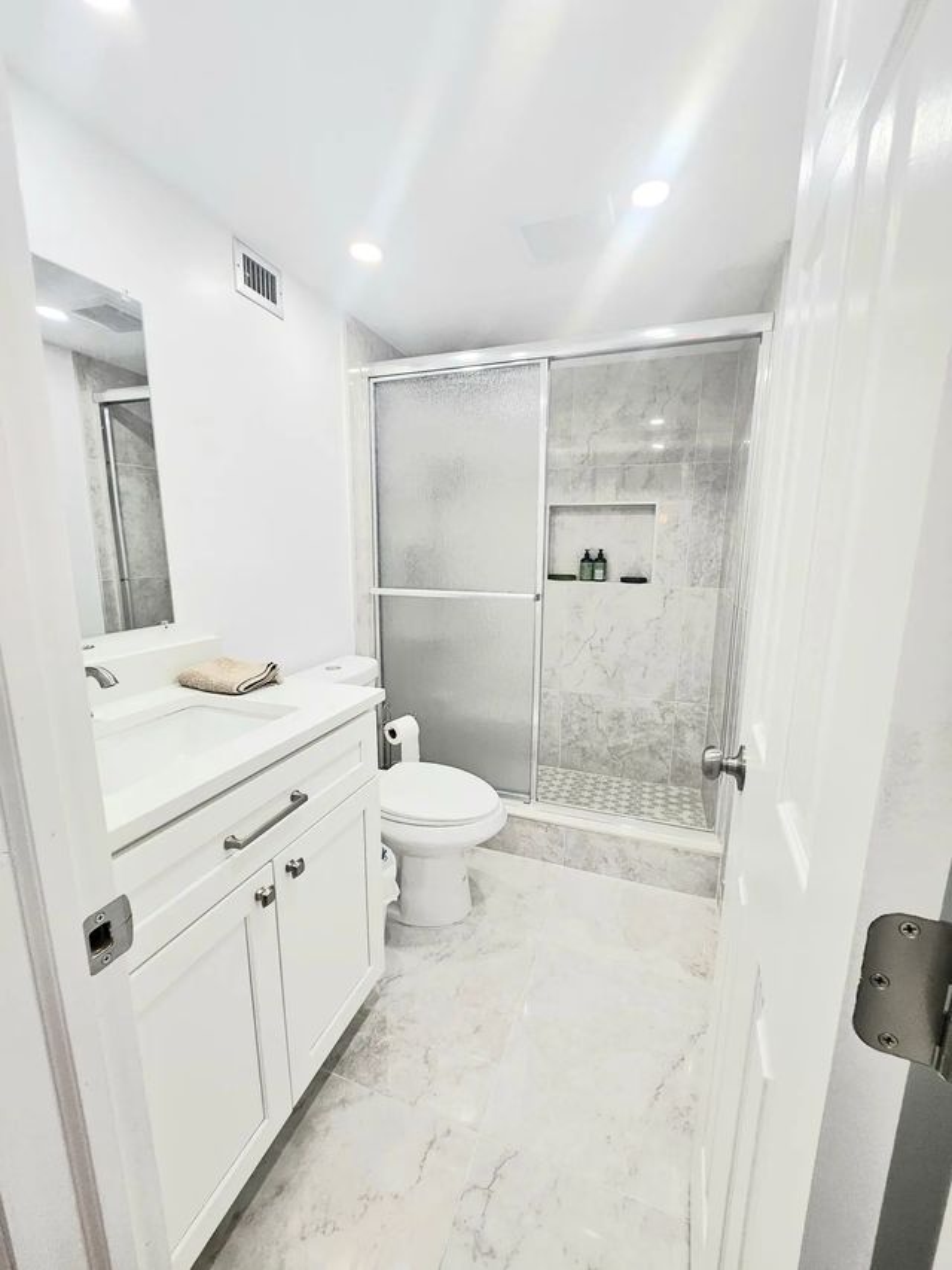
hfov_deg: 89.9
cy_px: 635
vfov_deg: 106.2
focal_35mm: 13
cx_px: 476
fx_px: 477
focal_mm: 1.7
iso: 64
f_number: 2.2
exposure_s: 1/60.2
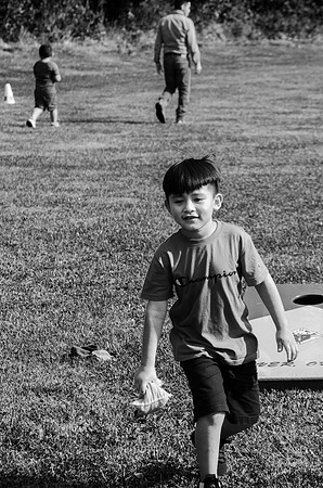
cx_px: 162
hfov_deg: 7.5
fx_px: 2474
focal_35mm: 183
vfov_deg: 11.3
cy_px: 244
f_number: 9
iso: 100
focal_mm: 122
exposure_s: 1/320
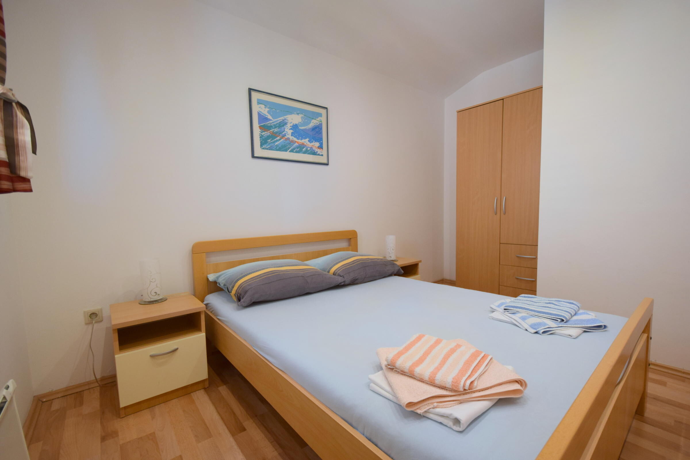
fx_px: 287
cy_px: 230
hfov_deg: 100.4
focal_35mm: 15
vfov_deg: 77.3
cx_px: 345
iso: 640
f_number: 4
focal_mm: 10
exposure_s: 1/60
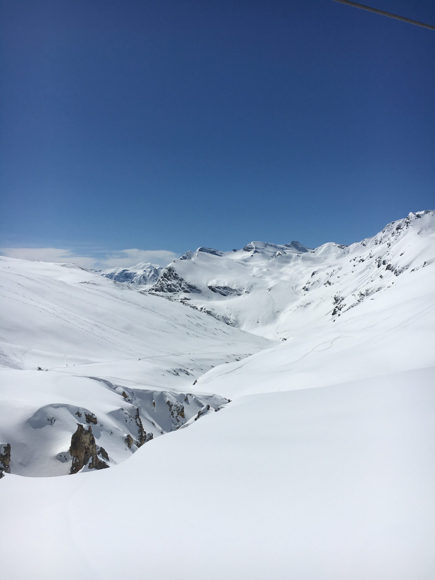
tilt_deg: -0.2
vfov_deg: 61.7
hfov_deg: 48.2
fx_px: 486
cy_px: 290
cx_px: 218
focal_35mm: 29
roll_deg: +0.0
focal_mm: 4.15
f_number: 2.2
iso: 25
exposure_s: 1/10989
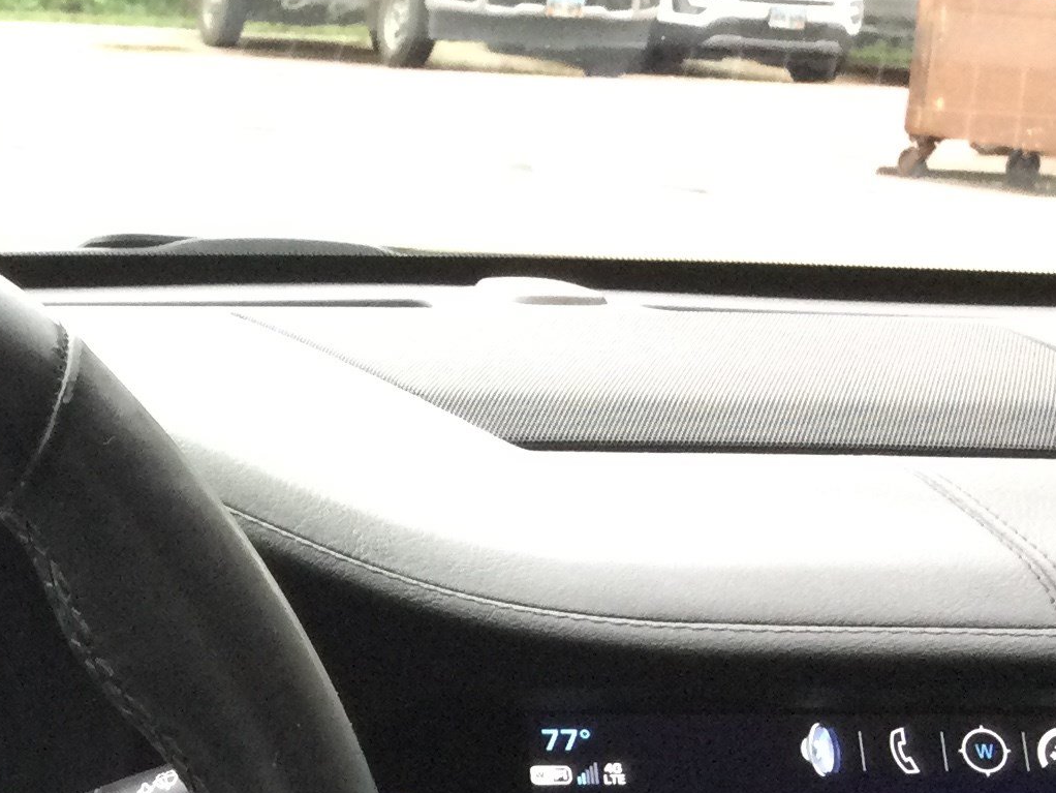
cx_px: -427
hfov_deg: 18.1
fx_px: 3021
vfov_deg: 14.2
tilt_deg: -21.6
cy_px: 1087
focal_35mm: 99
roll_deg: -3.6
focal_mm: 3.3
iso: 64
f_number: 2.4
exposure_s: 1/30
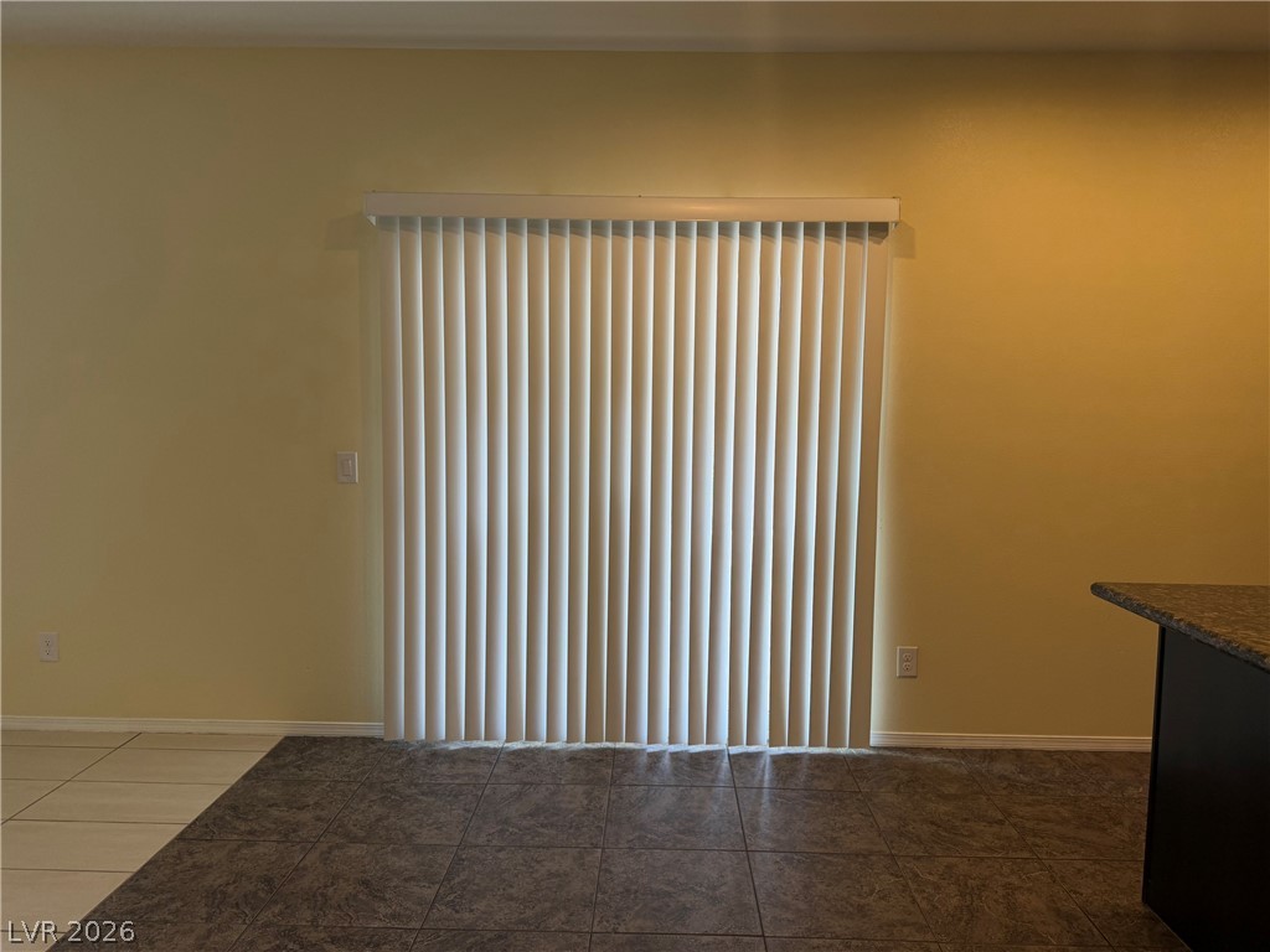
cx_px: 635
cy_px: 476
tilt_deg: -3.5
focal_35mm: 24
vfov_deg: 56.8
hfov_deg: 71.6
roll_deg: +0.0
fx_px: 881
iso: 100
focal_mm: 6.76
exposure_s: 1/120
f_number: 1.78
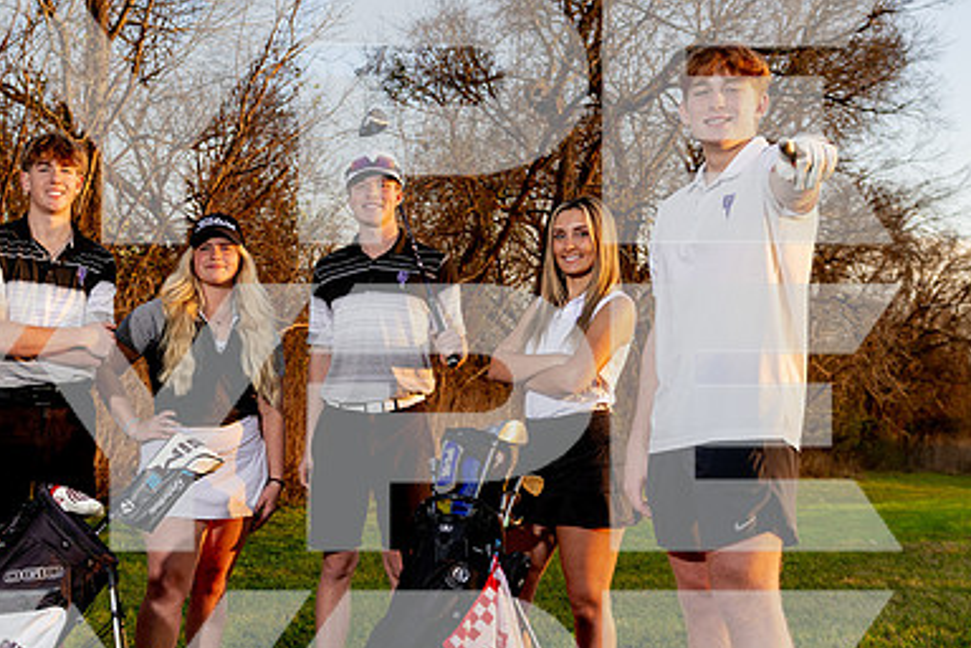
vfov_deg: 27.4
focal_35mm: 49
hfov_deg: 39.3
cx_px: 251
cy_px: 416
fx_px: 1322
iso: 100
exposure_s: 1/250
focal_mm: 32
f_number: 4
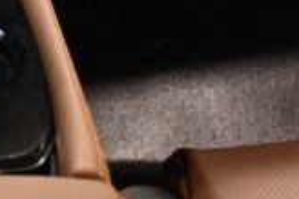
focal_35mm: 187
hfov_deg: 10.3
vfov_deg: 6.6
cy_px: -405
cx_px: -253
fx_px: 1552
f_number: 3.5
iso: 3200
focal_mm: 20
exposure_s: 1/80
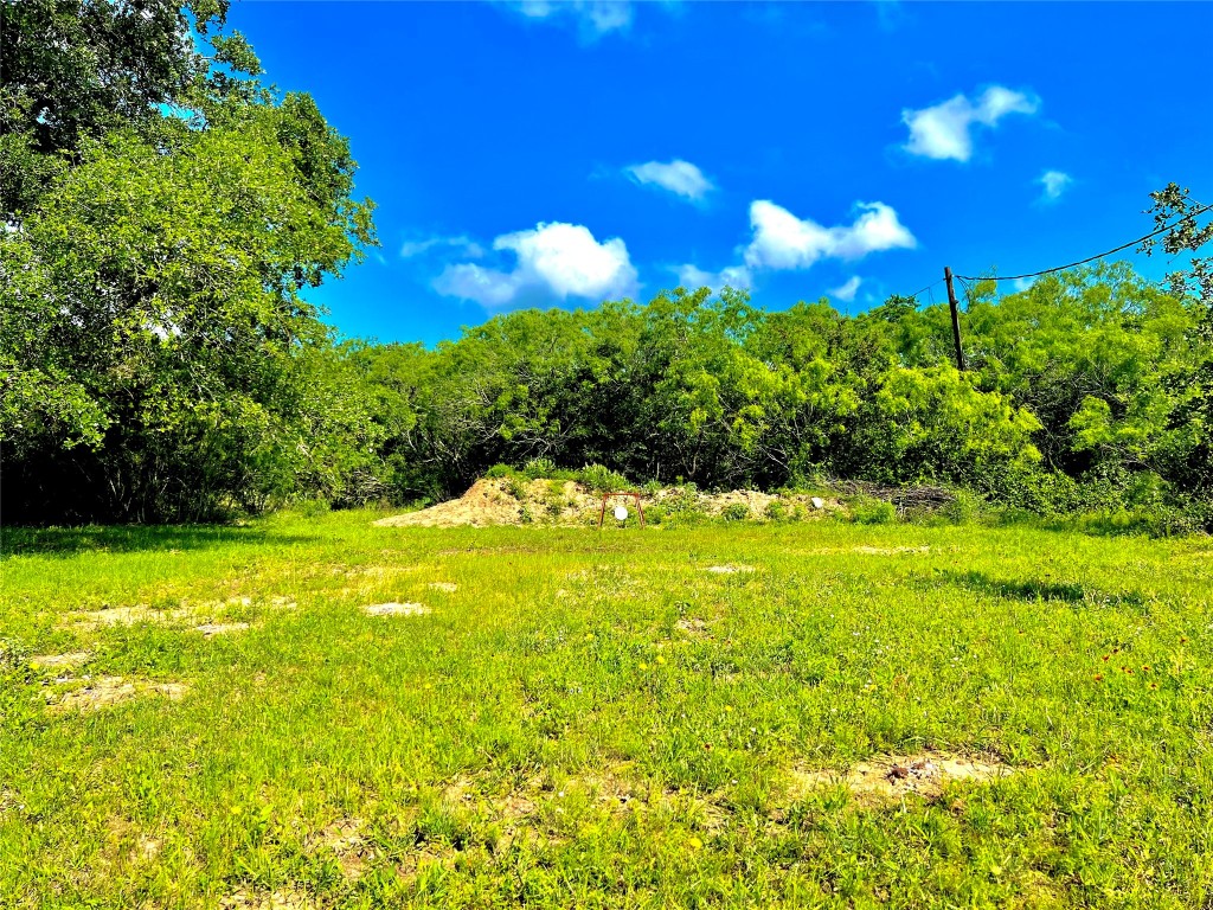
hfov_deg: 67.3
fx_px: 911
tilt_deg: +0.8
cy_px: 455
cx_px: 606
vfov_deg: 53.1
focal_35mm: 26
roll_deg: -0.4
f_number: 1.5
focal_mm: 5.7
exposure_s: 1/3571
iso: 50
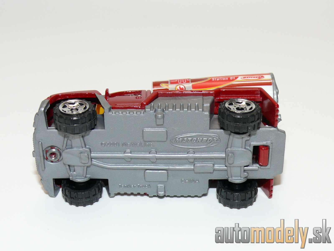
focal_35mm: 74
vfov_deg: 19.9
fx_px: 714
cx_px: 167
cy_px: 126
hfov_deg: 26.3
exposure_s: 1/30
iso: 100
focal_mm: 11.1
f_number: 4
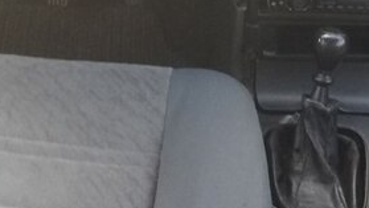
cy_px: -80
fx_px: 783
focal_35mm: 80
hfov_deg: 25.4
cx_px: 356
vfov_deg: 14.3
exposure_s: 1/50
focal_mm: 3.3
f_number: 2.2
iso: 80
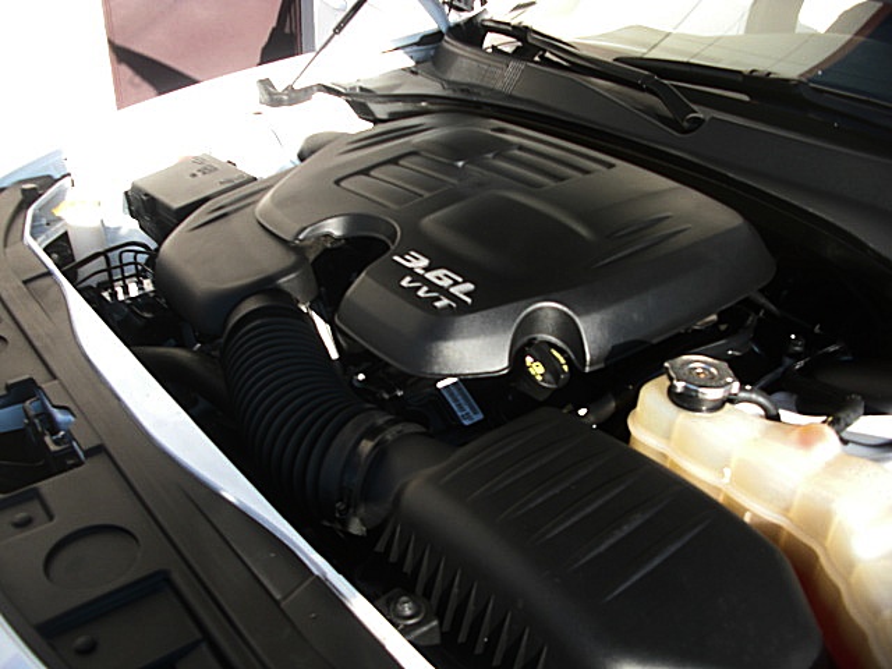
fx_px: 928
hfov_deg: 51.4
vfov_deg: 39.7
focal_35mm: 36
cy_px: 334
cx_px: 446
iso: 50
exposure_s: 1/200
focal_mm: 6.3
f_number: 2.8
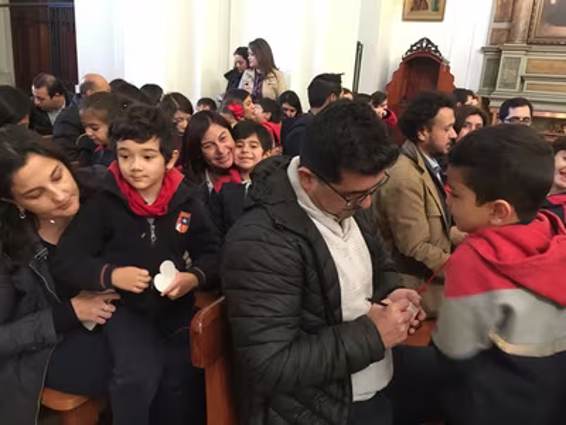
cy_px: 212
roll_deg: -3.7
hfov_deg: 61.7
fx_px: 474
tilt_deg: -14.7
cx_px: 283
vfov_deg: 48.2
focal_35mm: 29
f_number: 2.2
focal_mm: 4.15
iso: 200
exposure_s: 1/8
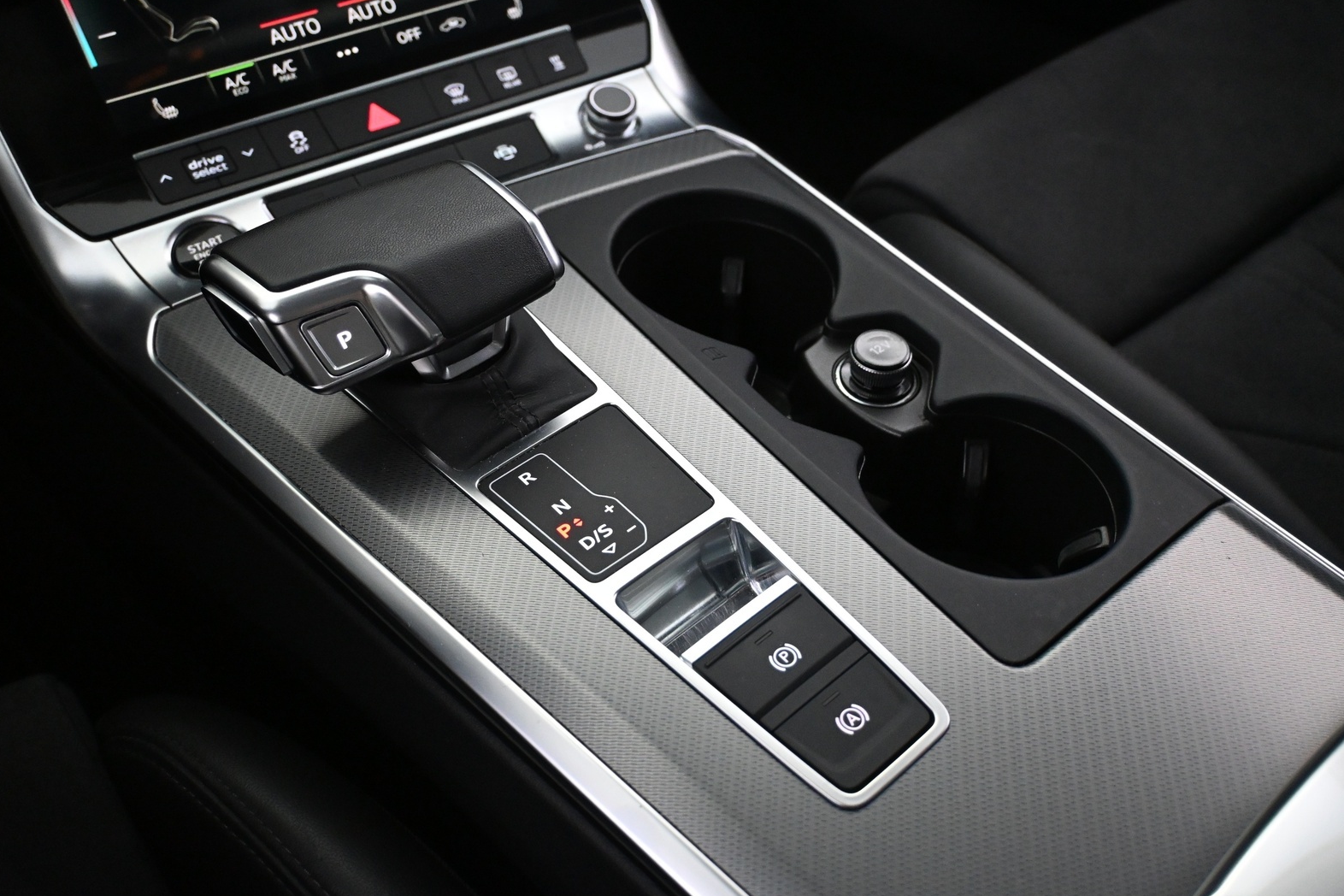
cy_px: 439
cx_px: 659
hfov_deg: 55.8
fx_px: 1269
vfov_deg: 38.9
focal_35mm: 34
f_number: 4
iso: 4500
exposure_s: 1/60
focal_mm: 22
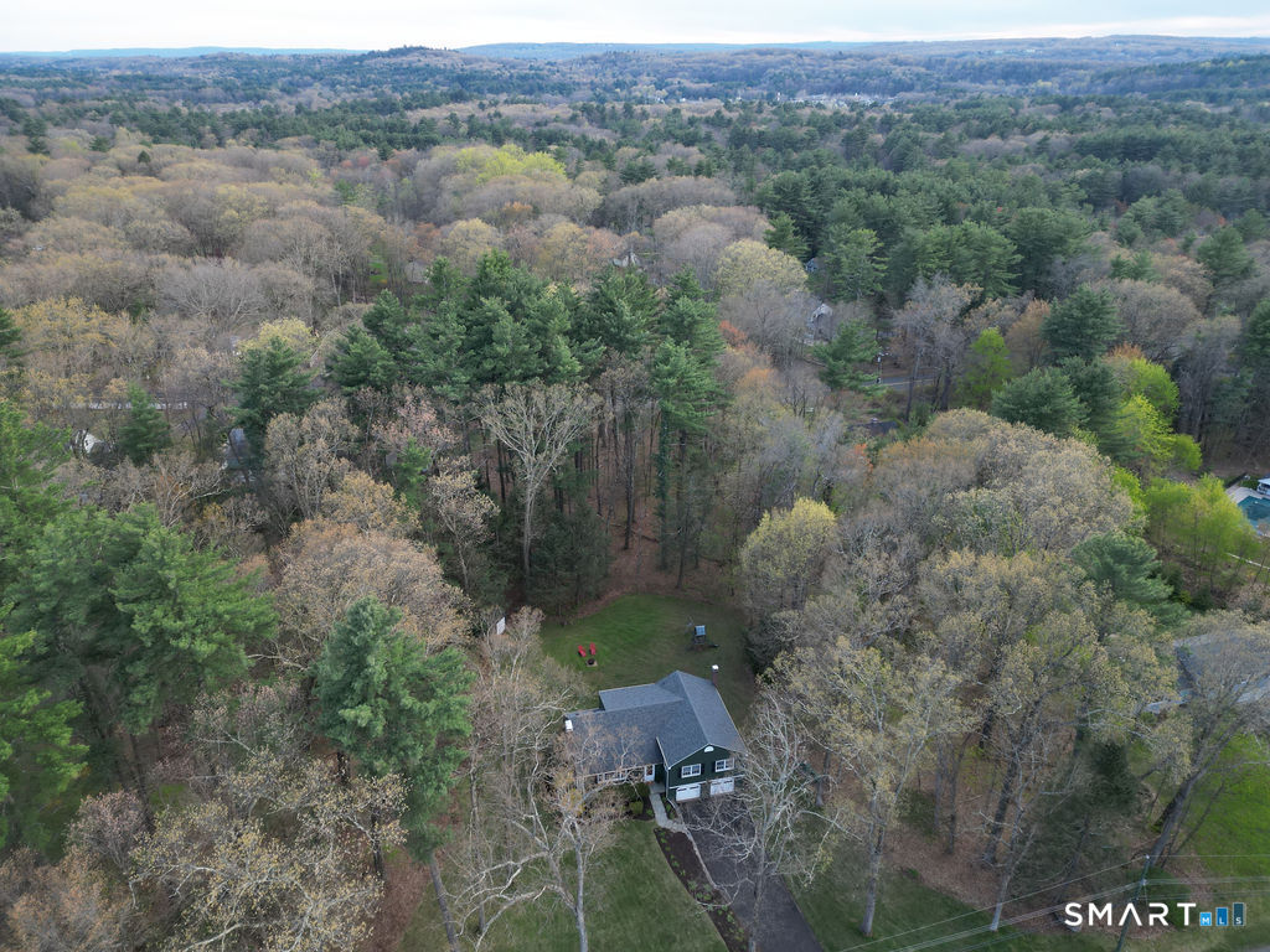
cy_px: 476
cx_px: 635
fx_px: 881
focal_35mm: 24
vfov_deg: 56.8
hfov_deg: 71.6
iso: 140
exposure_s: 1/240
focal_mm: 6.72
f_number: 1.7
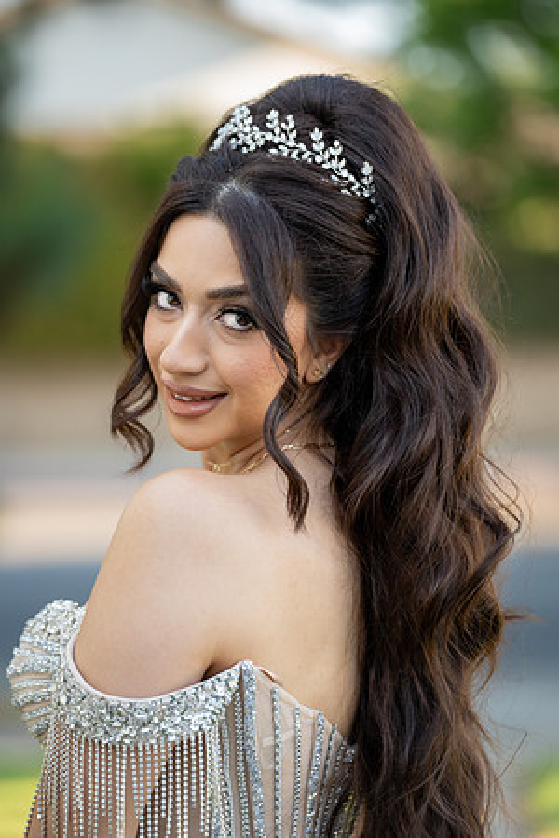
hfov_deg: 10.5
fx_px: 3028
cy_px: 419
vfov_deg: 15.8
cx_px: 280
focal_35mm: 130
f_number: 2.8
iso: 250
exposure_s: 1/400
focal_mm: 130
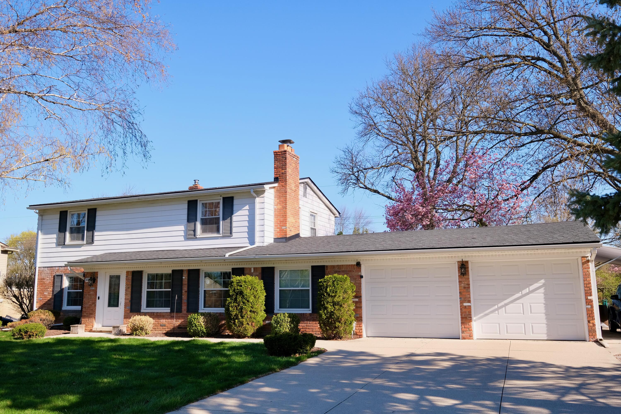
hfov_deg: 61.9
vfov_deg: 43.6
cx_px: 310
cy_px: 207
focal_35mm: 30
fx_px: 517
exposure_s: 1/500
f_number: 5.6
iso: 320
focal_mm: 20
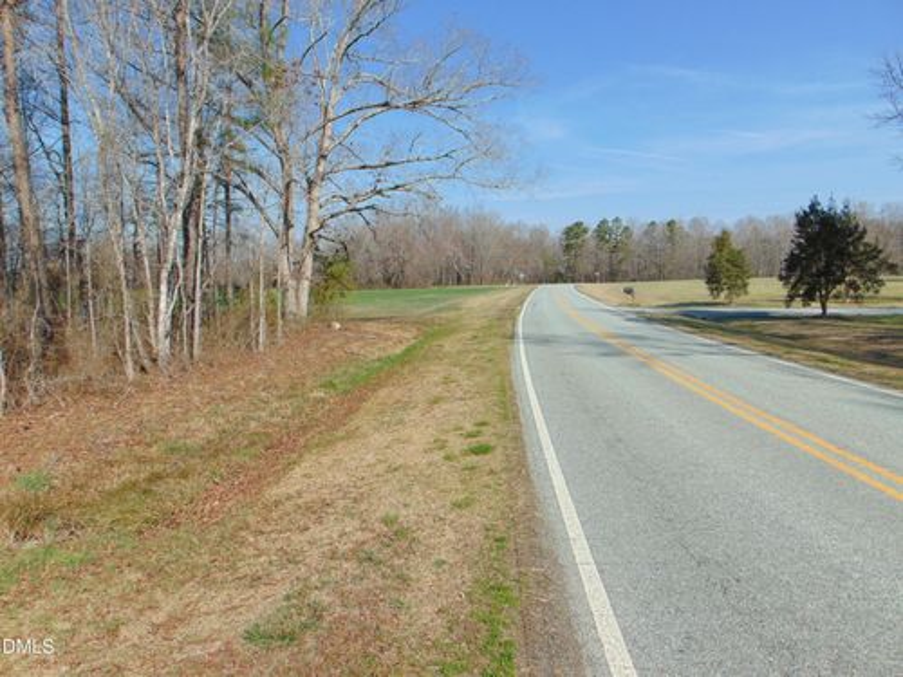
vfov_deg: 54.9
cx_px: 452
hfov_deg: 69.4
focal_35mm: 25
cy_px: 338
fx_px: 652
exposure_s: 1/250
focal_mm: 4.5
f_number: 7.7
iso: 80
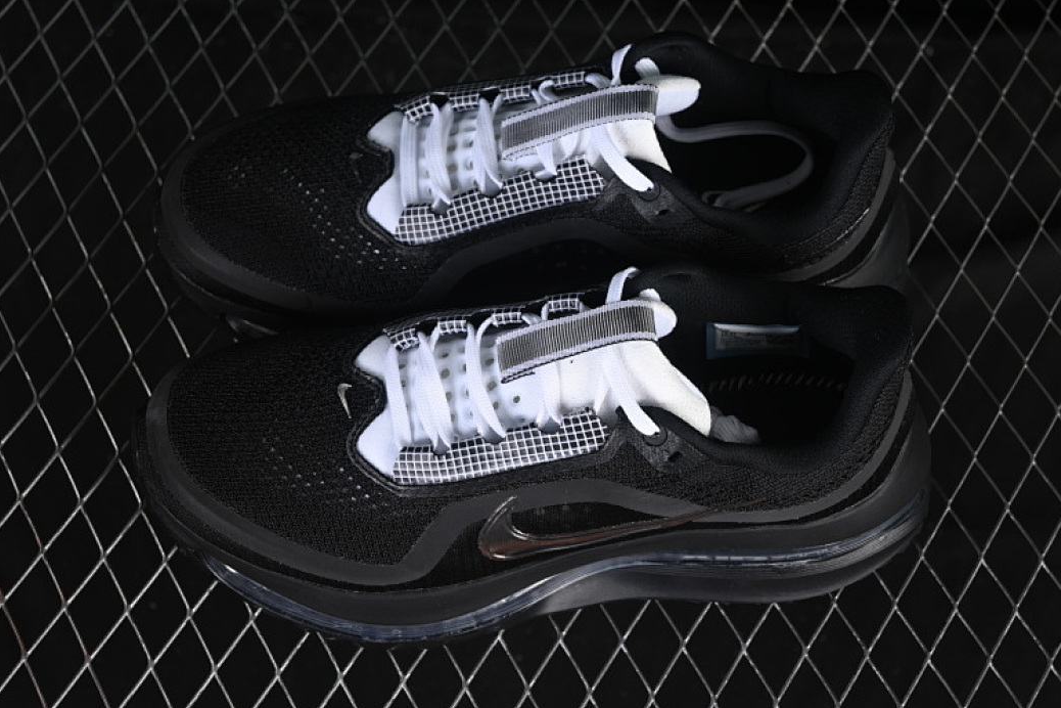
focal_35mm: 78
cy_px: 350
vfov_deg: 17.5
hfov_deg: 26.0
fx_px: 2299
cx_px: 517
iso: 160
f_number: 6.3
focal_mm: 50
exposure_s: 1/50
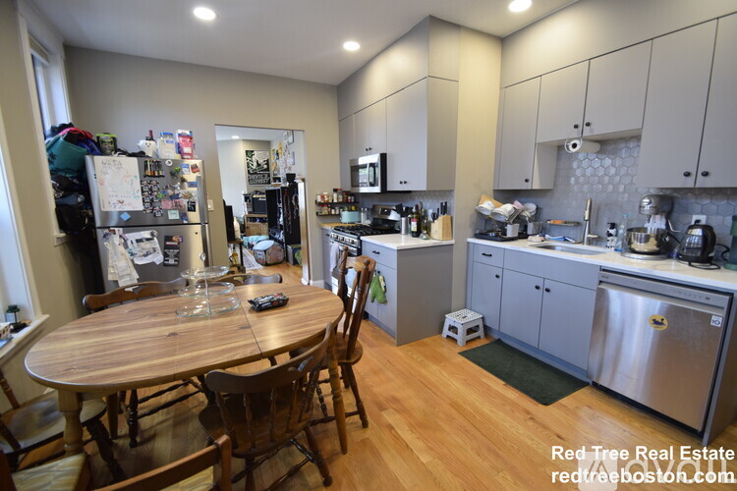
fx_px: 307
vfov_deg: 77.3
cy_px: 246
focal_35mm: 15
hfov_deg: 100.4
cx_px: 368
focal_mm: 10
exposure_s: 1/60
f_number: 4
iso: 640
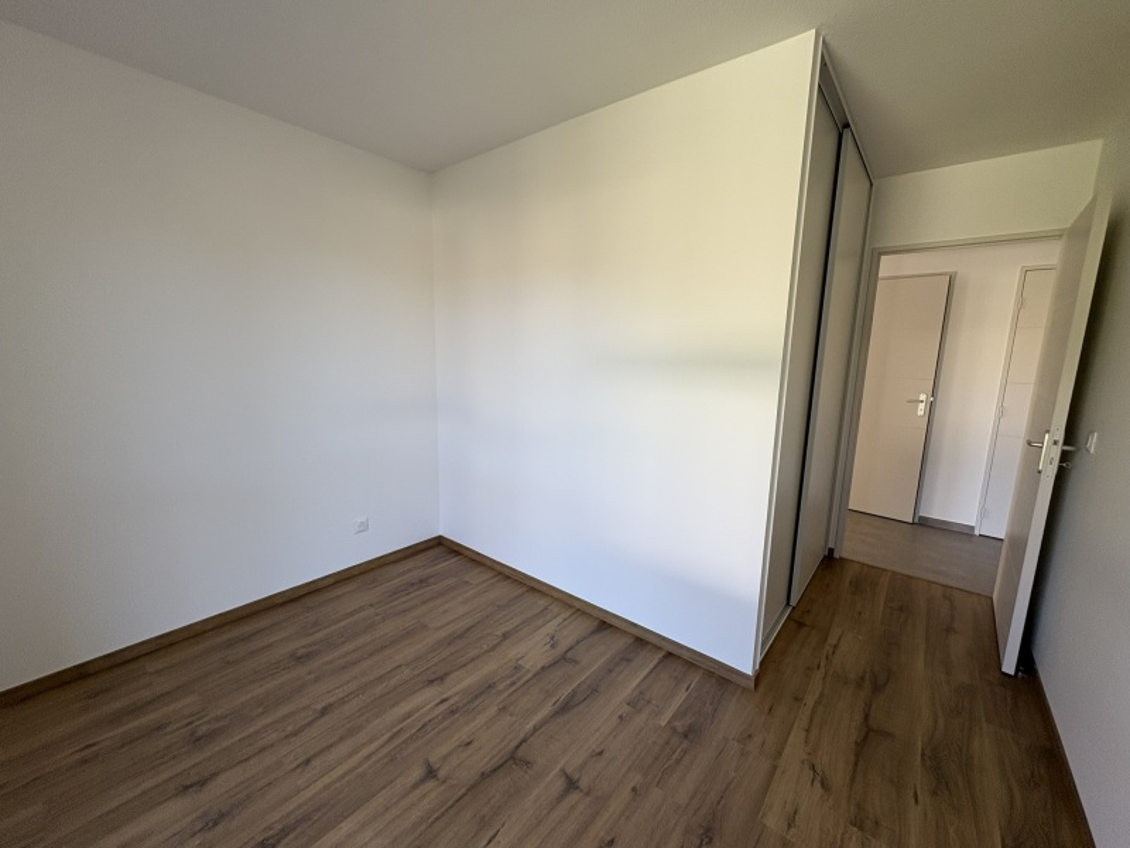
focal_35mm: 14
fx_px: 457
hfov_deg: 102.1
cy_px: 424
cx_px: 565
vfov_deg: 85.7
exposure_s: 1/99
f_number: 2.2
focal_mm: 2.22
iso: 50
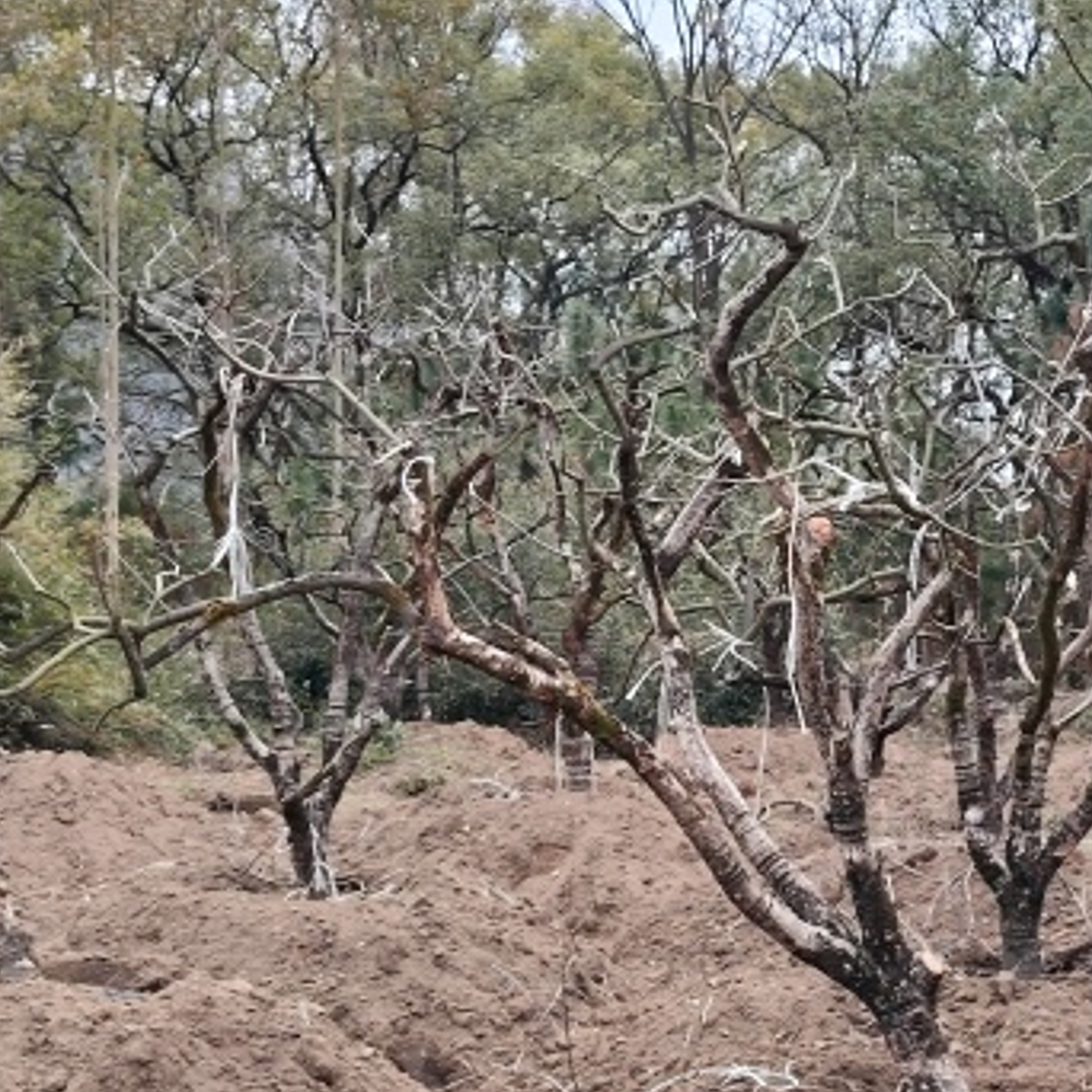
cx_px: 706
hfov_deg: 28.5
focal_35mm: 60
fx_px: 2141
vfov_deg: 28.3
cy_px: 798
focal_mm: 4.22
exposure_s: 1/417
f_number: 1.8
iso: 52
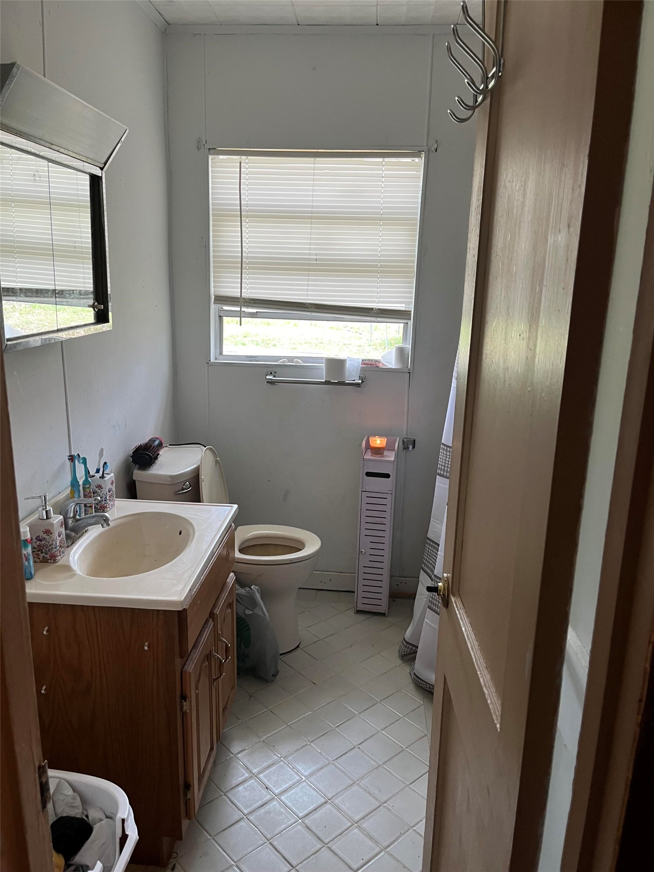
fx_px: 655
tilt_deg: -14.5
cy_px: 436
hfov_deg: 53.1
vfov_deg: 67.3
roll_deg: -1.0
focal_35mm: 26
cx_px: 327
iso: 100
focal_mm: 5.1
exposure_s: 1/60
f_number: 1.6
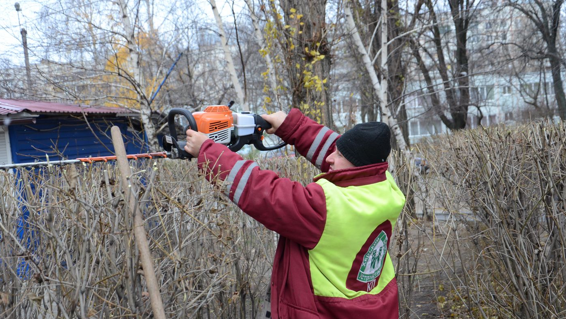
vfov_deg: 20.0
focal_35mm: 60
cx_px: 284
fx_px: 901
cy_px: 183
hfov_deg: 34.9
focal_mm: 38
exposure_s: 1/320
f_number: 6.3
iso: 640
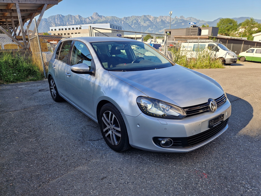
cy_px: 98
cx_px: 130
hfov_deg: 73.9
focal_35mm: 23
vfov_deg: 58.9
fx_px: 173
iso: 50
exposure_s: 1/610
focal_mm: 5.4
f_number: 1.8
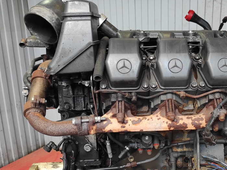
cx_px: 158
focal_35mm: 43
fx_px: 282
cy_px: 101
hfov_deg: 43.0
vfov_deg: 33.4
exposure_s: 1/119
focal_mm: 5.43
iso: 100
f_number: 1.89
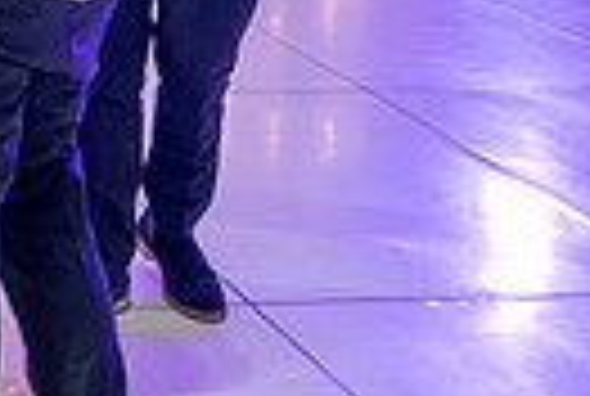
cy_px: -223
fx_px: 1741
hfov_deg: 16.8
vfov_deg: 12.3
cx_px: -374
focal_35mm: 106
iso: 400
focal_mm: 24
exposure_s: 1/100
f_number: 2.8
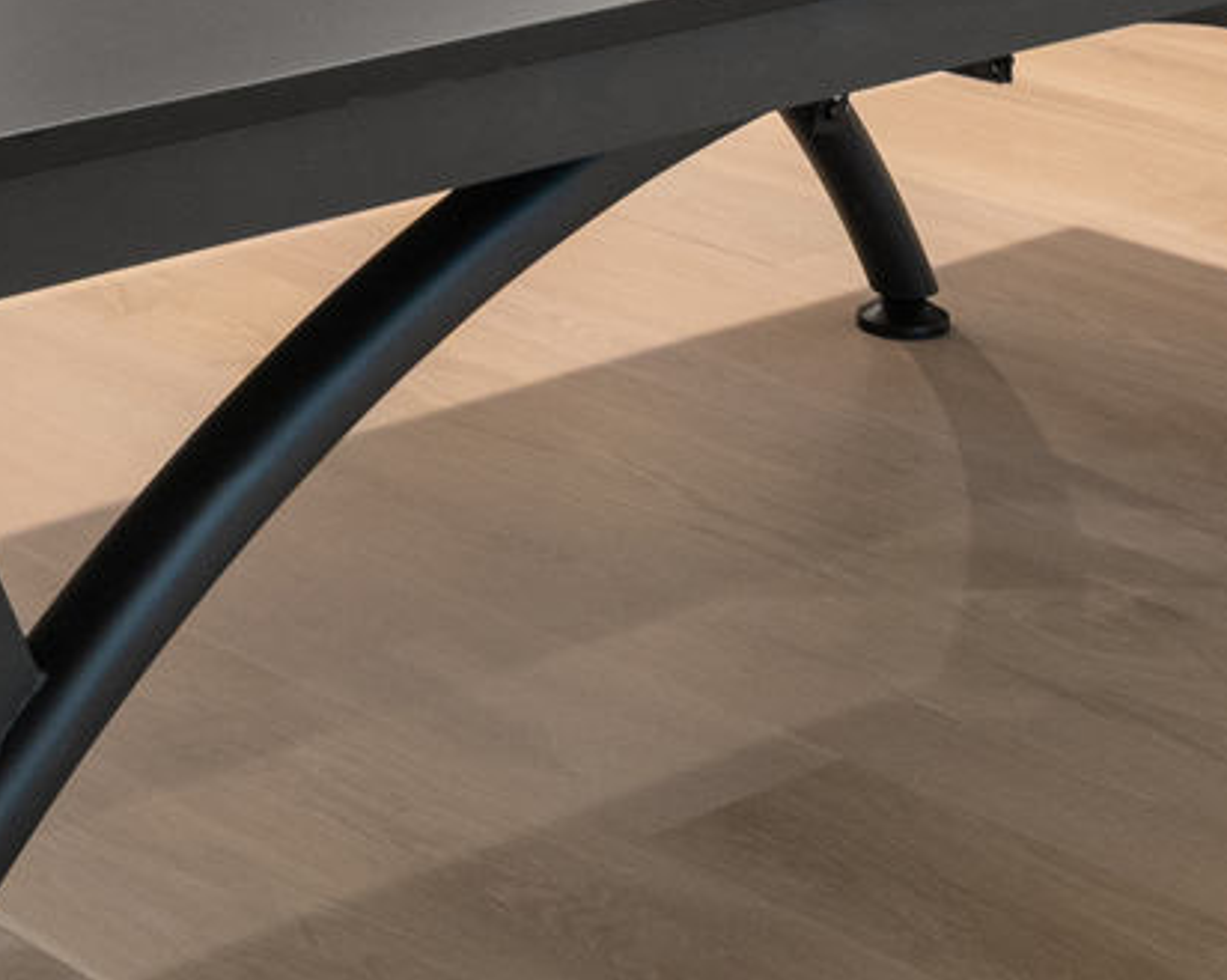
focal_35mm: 112
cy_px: -947
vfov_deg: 12.2
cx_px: 200
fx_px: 4064
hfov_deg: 17.0
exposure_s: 1
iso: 250
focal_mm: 16
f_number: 11
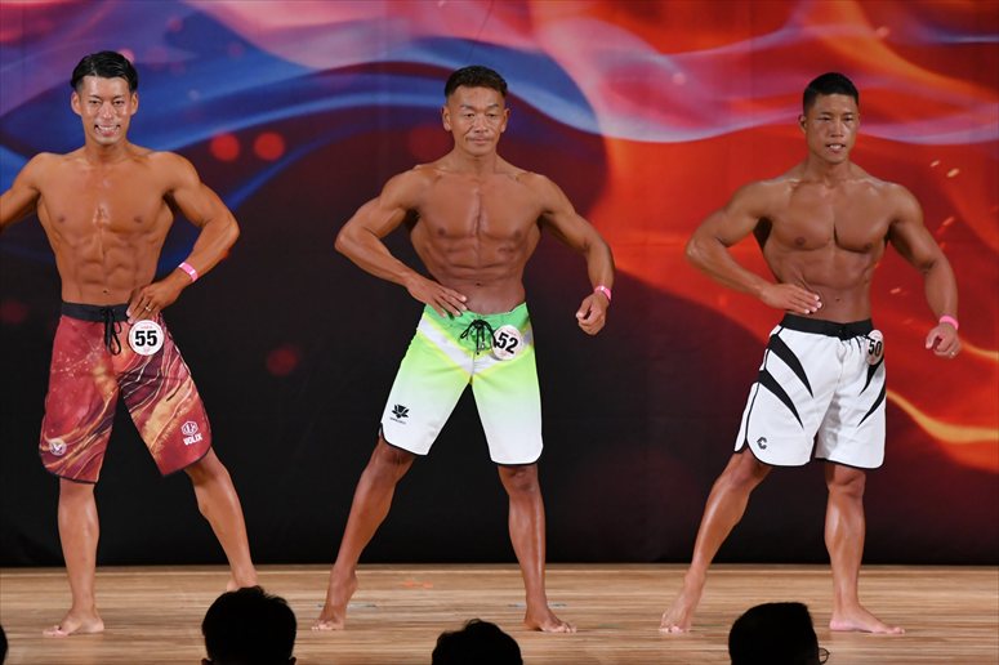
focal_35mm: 255
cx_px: 500
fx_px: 7073
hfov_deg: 8.1
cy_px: 332
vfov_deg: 5.4
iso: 3200
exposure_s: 1/400
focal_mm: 170
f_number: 5.6
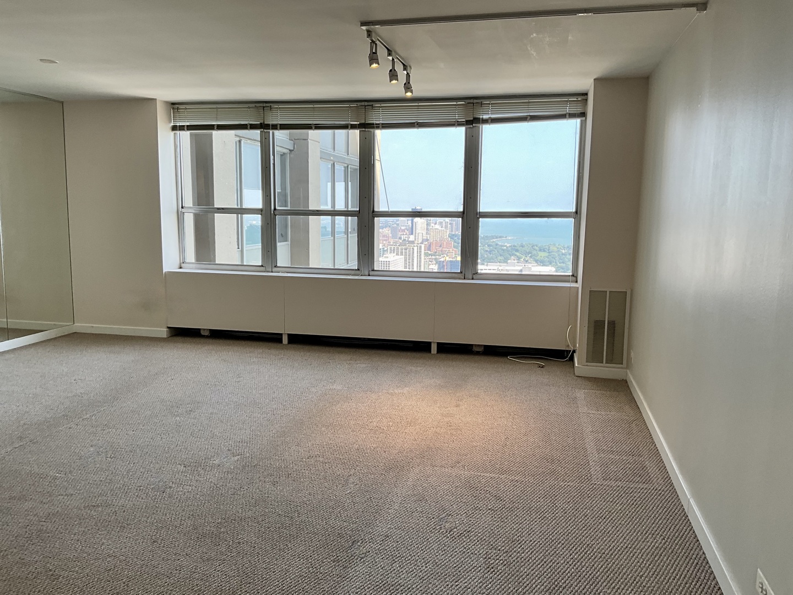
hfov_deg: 61.7
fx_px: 664
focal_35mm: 29
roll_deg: -1.0
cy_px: 298
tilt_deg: -8.1
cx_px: 396
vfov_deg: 48.2
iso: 25
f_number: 1.8
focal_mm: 3
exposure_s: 1/165
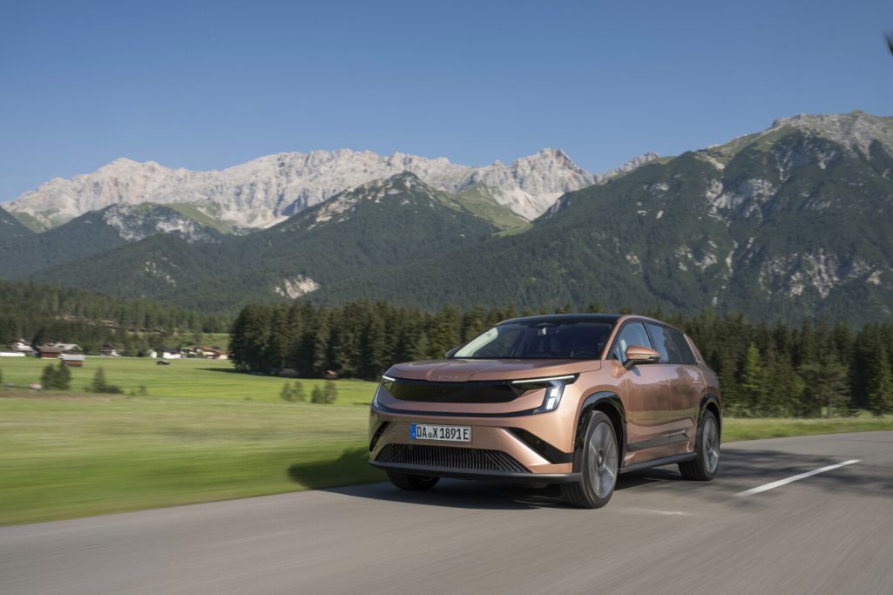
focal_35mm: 36
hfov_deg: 53.1
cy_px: 298
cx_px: 446
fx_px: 893
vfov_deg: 36.9
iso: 50
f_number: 13
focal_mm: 36
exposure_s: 1/20
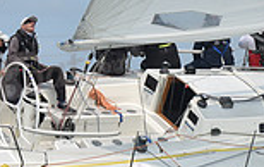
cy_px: 152
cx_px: 219
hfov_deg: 7.8
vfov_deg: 4.9
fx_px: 1932
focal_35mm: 268
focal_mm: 70
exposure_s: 1/800
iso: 250
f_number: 10
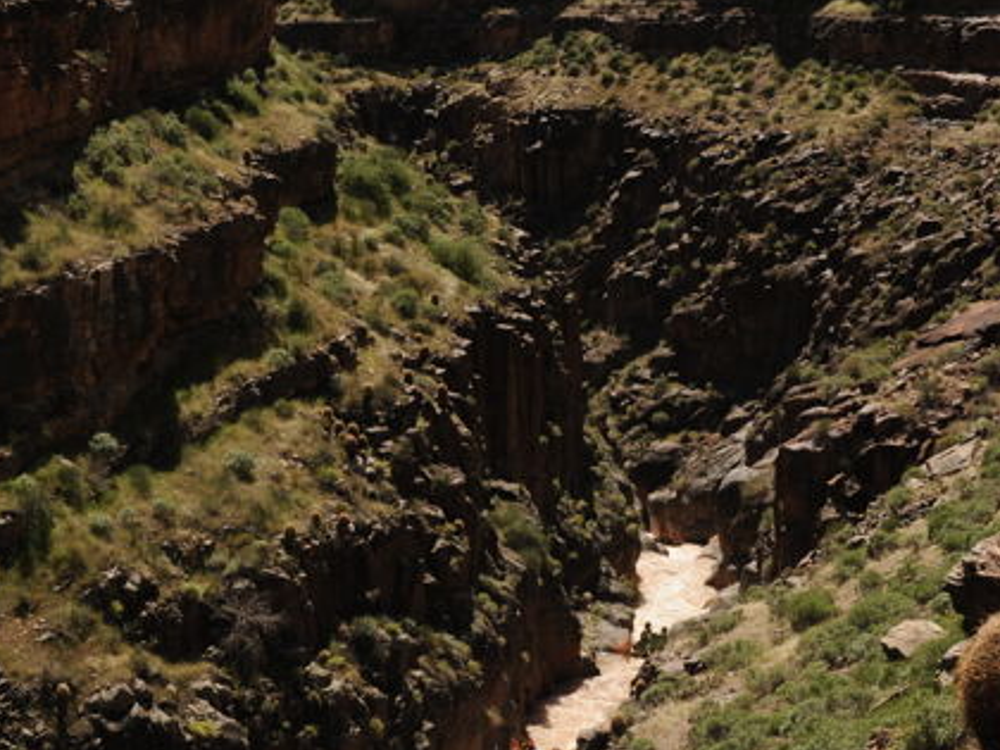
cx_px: 355
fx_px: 1849
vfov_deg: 22.8
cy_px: 533
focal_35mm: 64
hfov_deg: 30.1
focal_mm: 35
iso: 200
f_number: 11
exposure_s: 1/320
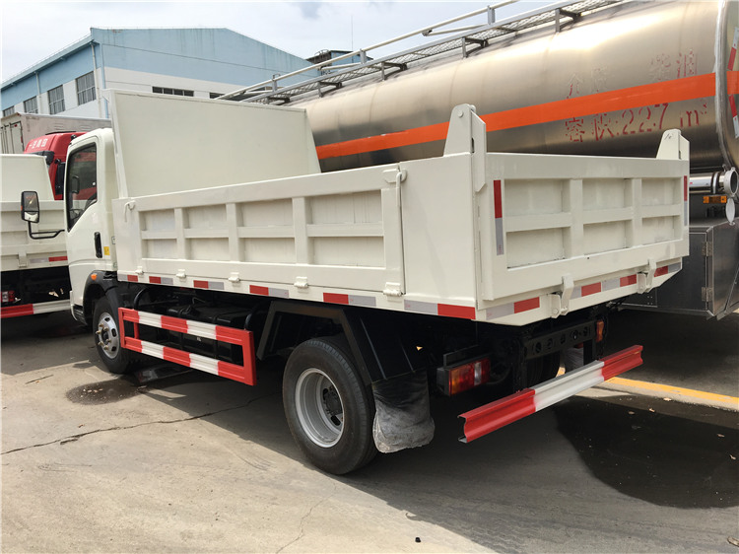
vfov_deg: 48.2
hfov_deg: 61.7
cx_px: 370
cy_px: 277
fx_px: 619
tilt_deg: -6.8
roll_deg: +1.4
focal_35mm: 29
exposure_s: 1/1876
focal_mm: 4.15
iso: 25
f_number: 2.2
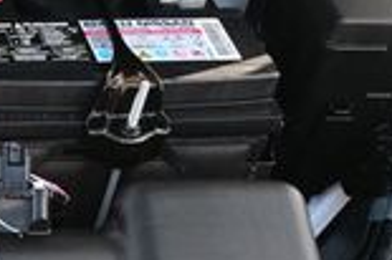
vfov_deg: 10.3
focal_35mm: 133
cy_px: 207
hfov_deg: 13.2
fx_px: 1447
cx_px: -402
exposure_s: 1/125
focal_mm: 21.5
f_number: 4
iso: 400
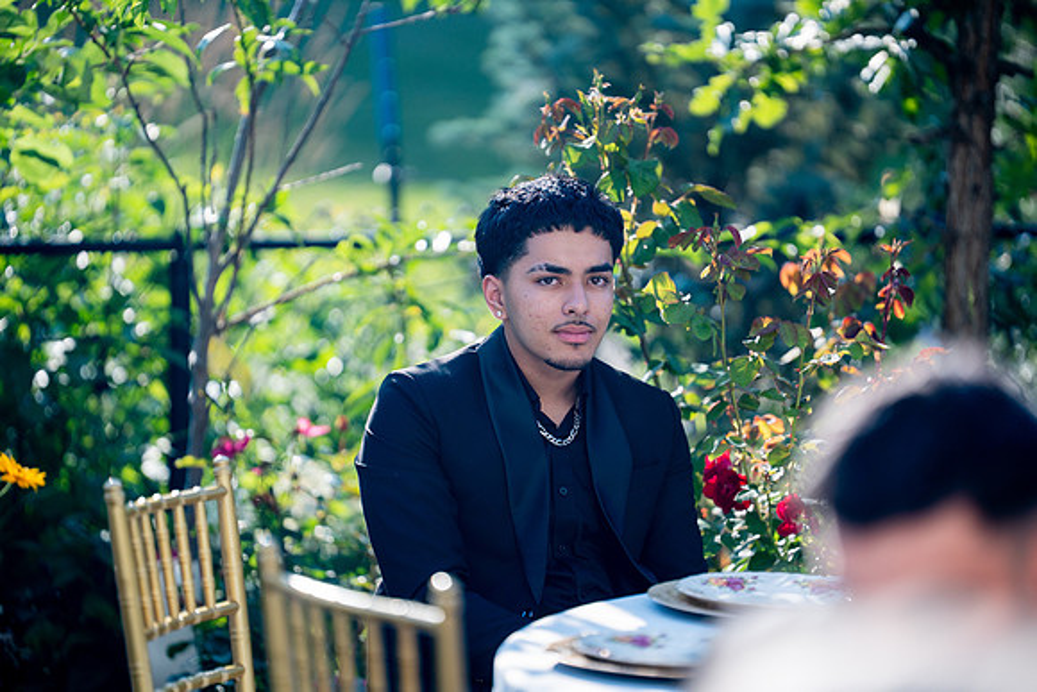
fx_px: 4322
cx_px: 518
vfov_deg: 9.2
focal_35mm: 150
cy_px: 346
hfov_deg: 13.7
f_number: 2
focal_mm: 150
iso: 200
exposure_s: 1/3200
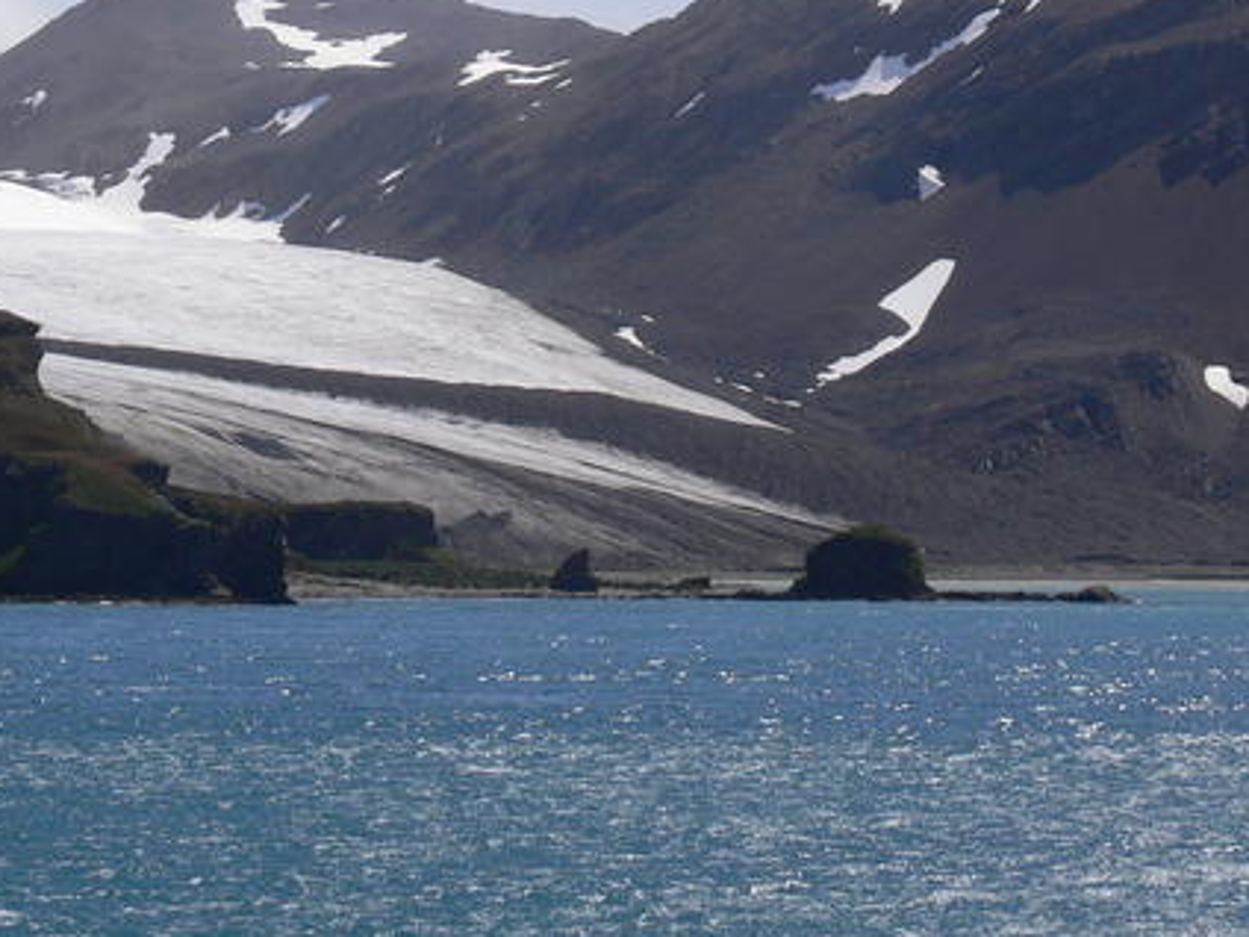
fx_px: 6531
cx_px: 407
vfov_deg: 8.2
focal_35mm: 181
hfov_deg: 10.9
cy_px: 298
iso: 80
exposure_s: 1/400
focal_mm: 16
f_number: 7.1
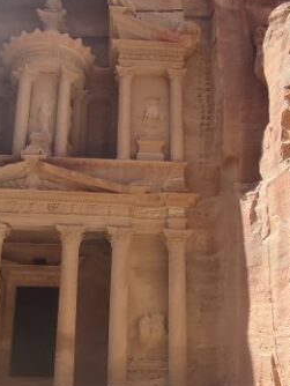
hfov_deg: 29.7
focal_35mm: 49
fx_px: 547
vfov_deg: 38.5
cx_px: 123
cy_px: 252
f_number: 2.2
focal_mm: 1.65
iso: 50
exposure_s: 1/899
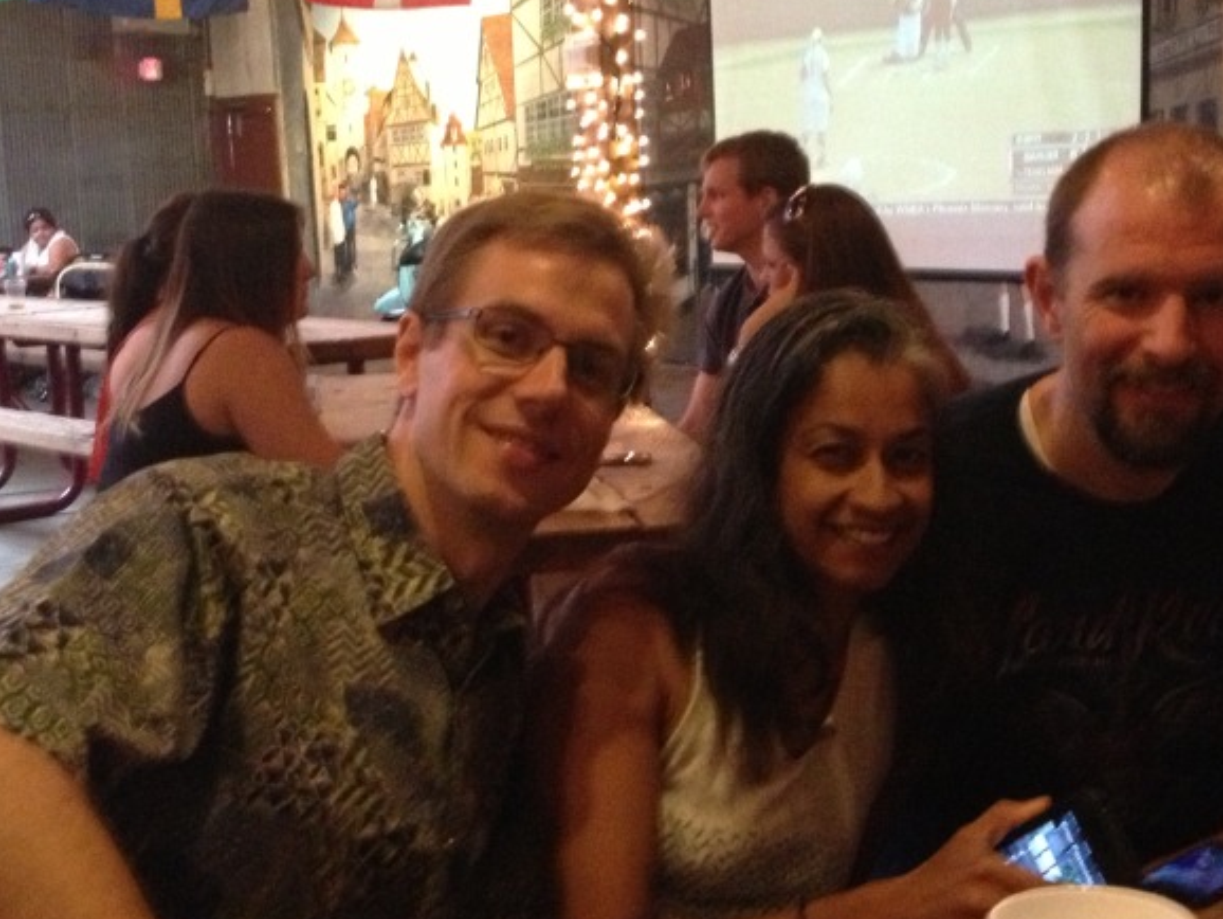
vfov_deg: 23.7
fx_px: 2191
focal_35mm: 62
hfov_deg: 31.2
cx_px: 635
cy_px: 443
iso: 640
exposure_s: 1/15
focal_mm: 4.28
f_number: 2.4
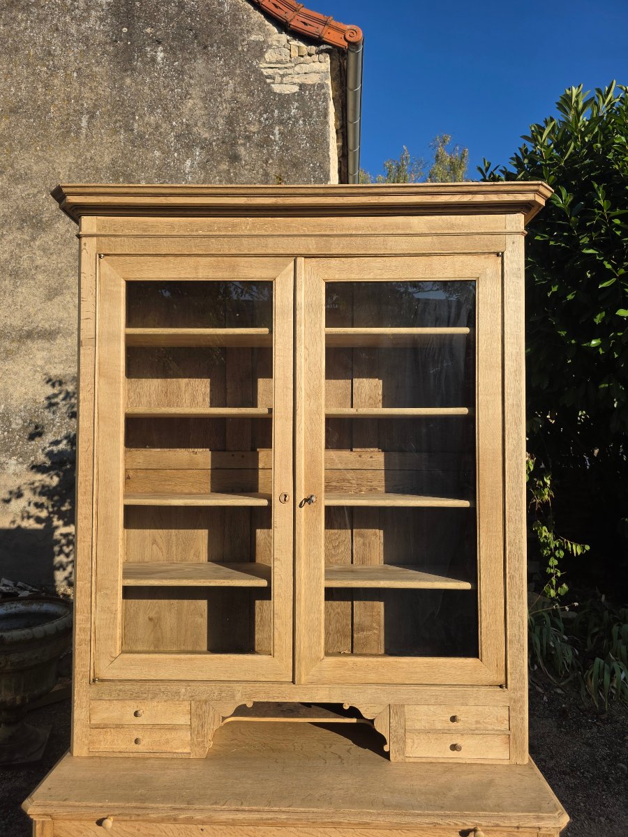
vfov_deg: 73.9
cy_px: 418
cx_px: 314
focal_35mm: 23
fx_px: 556
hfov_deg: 58.9
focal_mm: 6.3
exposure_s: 1/4766
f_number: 1.7
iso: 80
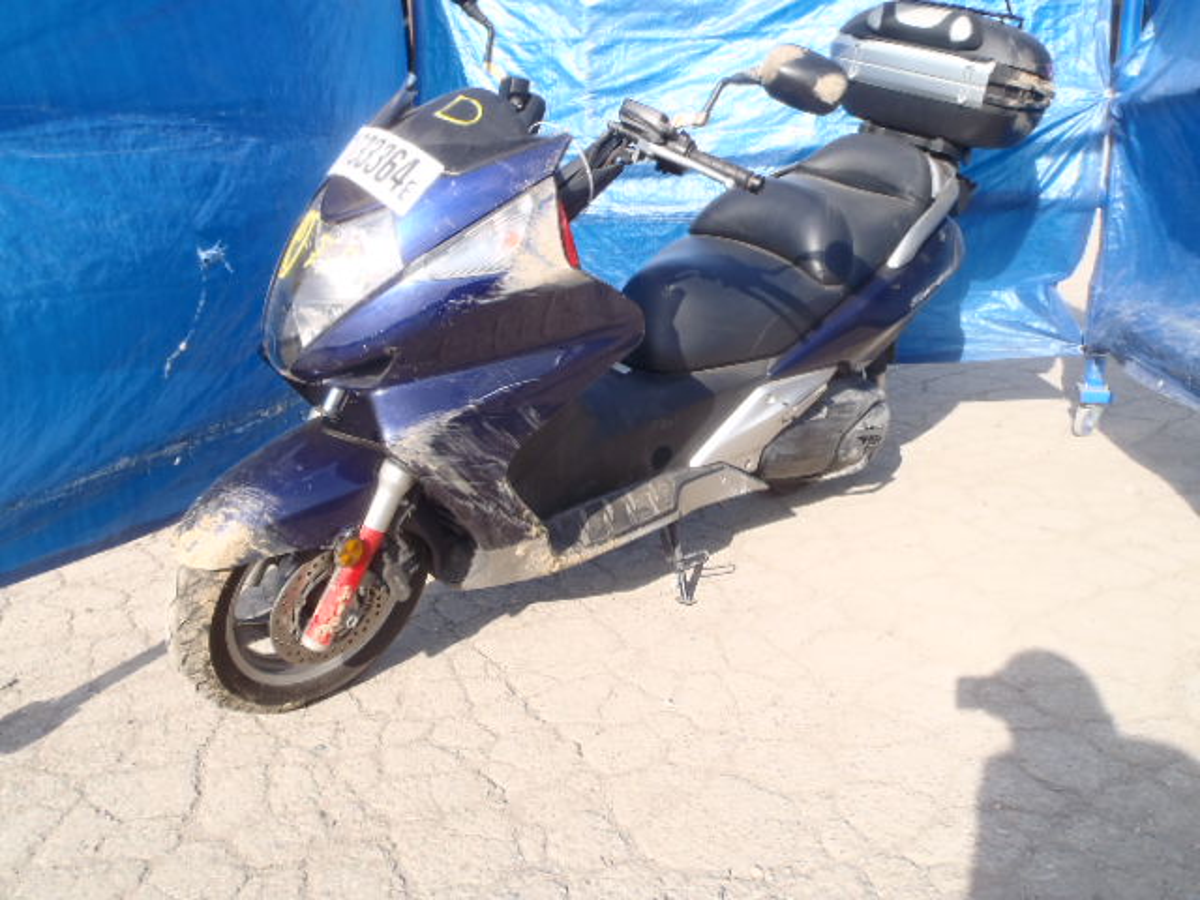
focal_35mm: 28
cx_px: 600
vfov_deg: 49.7
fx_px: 971
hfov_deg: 63.4
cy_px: 450
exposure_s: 1/250
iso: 80
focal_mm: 5
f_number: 4.5
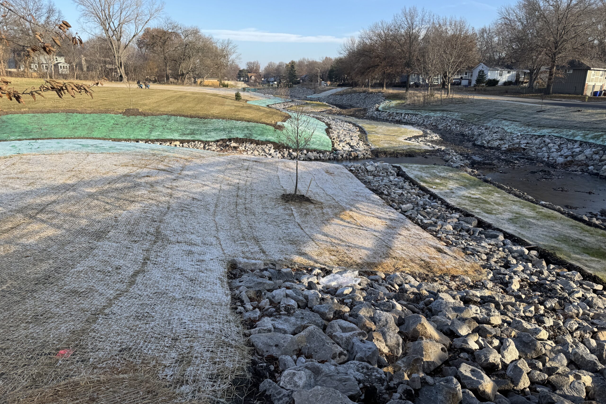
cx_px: 303
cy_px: 201
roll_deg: -0.6
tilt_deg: -16.7
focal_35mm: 25
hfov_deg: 71.5
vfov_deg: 51.3
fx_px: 421
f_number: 1.78
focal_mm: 6.76
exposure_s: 1/1395
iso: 80
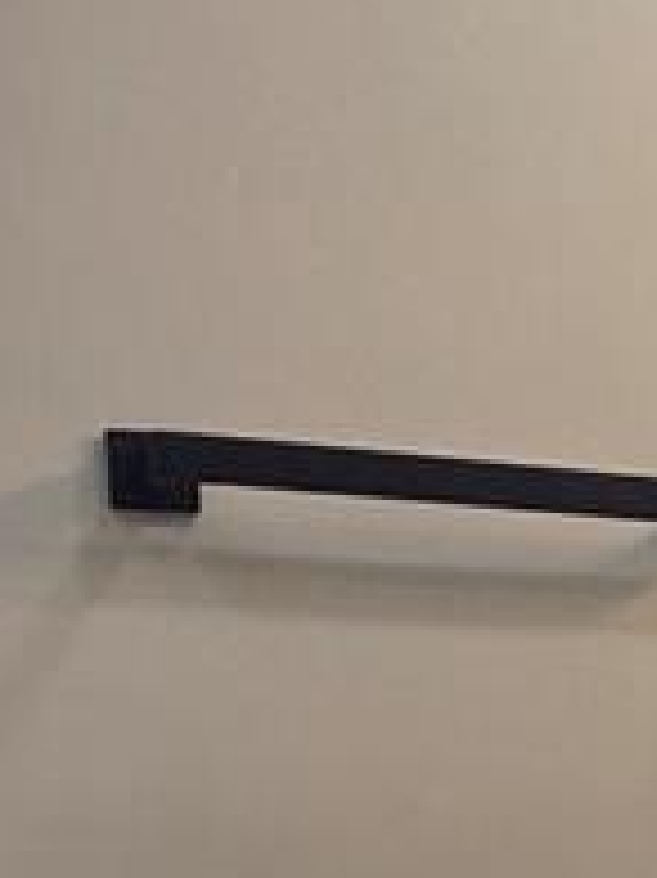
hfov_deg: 13.7
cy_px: 959
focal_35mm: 80
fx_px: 2027
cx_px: 1544
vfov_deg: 23.0
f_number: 2.2
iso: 64
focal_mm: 2.2
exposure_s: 1/120
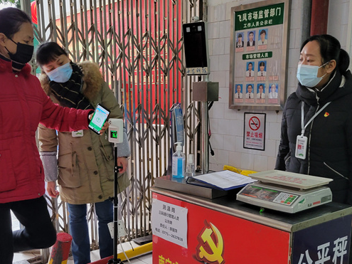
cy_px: 164
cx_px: 163
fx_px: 427
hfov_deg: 44.8
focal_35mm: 42
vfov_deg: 34.2
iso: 200
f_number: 1.8
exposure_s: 1/50
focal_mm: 5.4
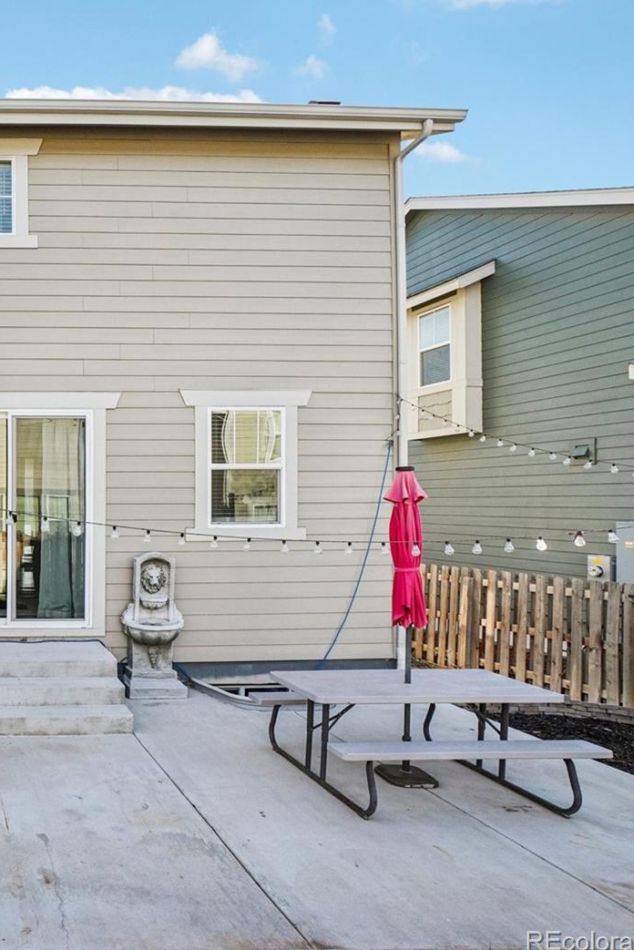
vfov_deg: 76.1
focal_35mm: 23
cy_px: 475
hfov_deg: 43.4
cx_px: -56
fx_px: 607
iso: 400
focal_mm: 10
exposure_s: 1/400
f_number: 8
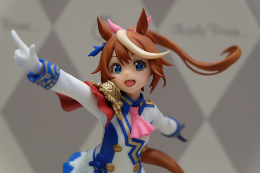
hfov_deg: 27.0
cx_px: 130
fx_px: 542
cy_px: 86
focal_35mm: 75
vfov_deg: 18.2
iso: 3200
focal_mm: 50
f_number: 5.6
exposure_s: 1/75
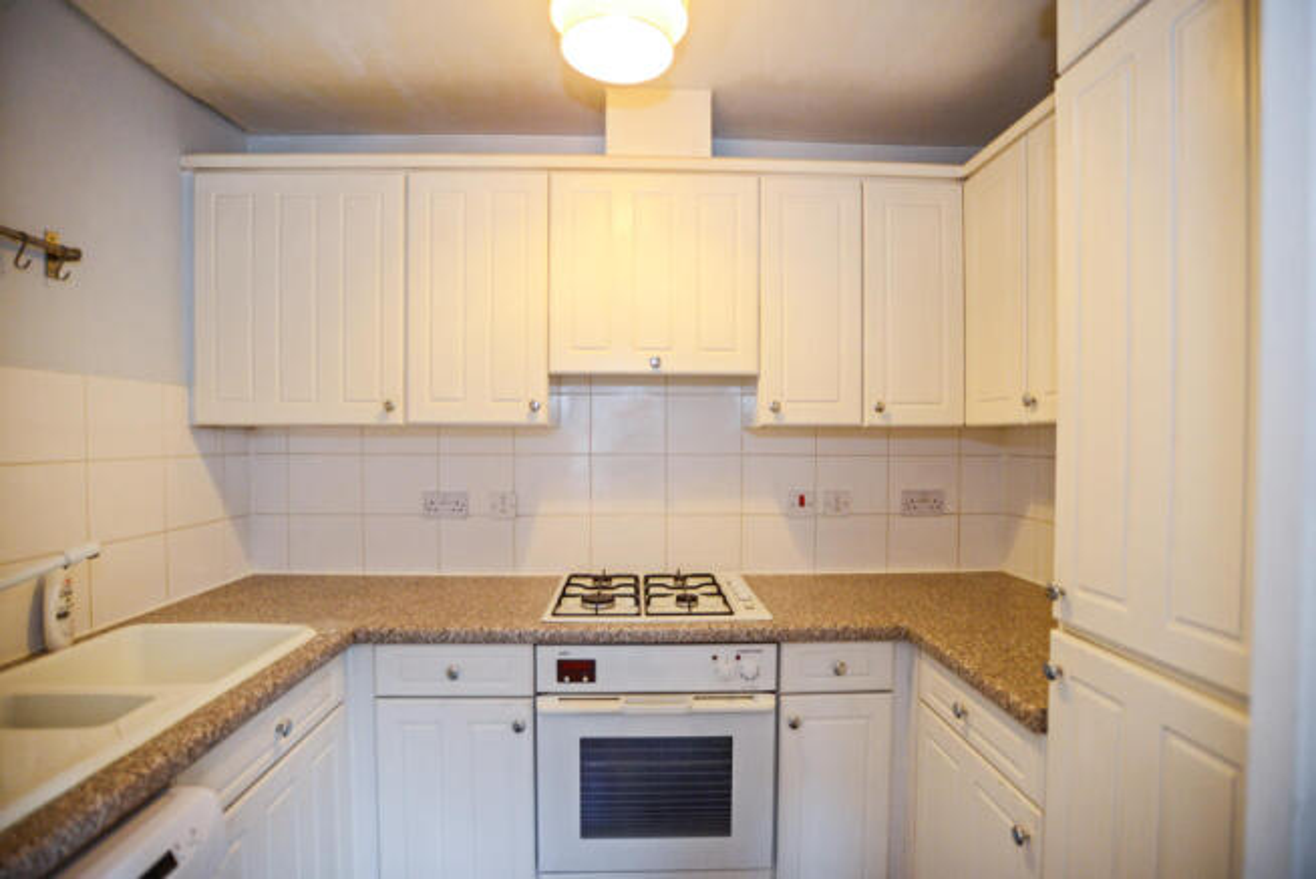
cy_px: 440
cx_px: 658
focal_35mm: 17
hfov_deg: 93.2
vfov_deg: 70.5
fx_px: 622
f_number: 3.2
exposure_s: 1/60
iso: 1250
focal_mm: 17
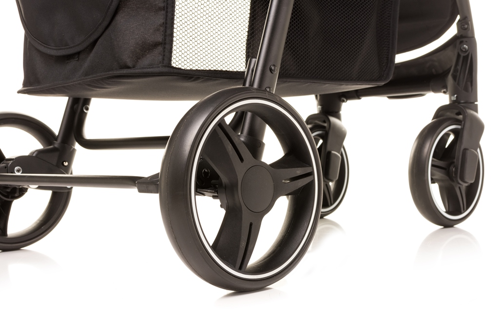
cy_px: 166
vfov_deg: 25.8
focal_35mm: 52
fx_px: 728
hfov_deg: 37.8
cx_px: 250
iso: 100
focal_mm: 35
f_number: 13
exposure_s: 1/30
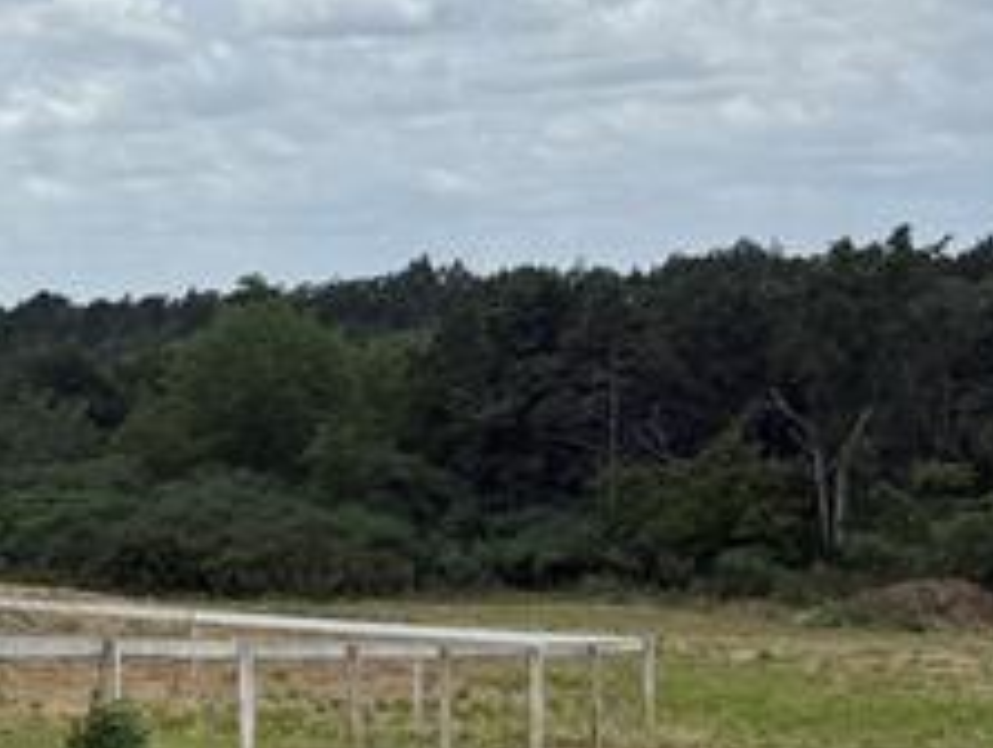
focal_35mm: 110
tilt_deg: -8.4
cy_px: 842
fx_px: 3161
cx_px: -89
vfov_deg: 13.2
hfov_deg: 17.3
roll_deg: +1.8
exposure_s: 1/6711
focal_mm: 6.76
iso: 80
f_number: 1.78
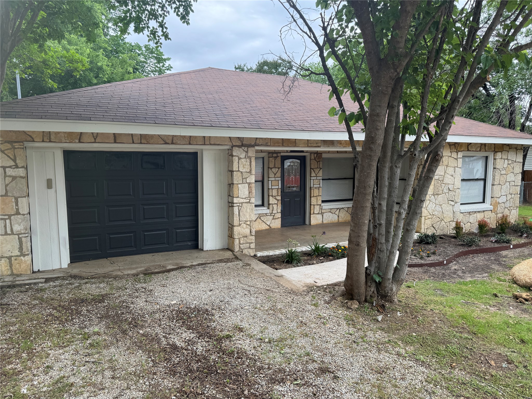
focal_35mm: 24
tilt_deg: -6.3
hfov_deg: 71.6
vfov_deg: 56.8
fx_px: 369
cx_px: 266
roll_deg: +0.0
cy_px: 200
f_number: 1.78
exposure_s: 1/448
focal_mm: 6.76
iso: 80
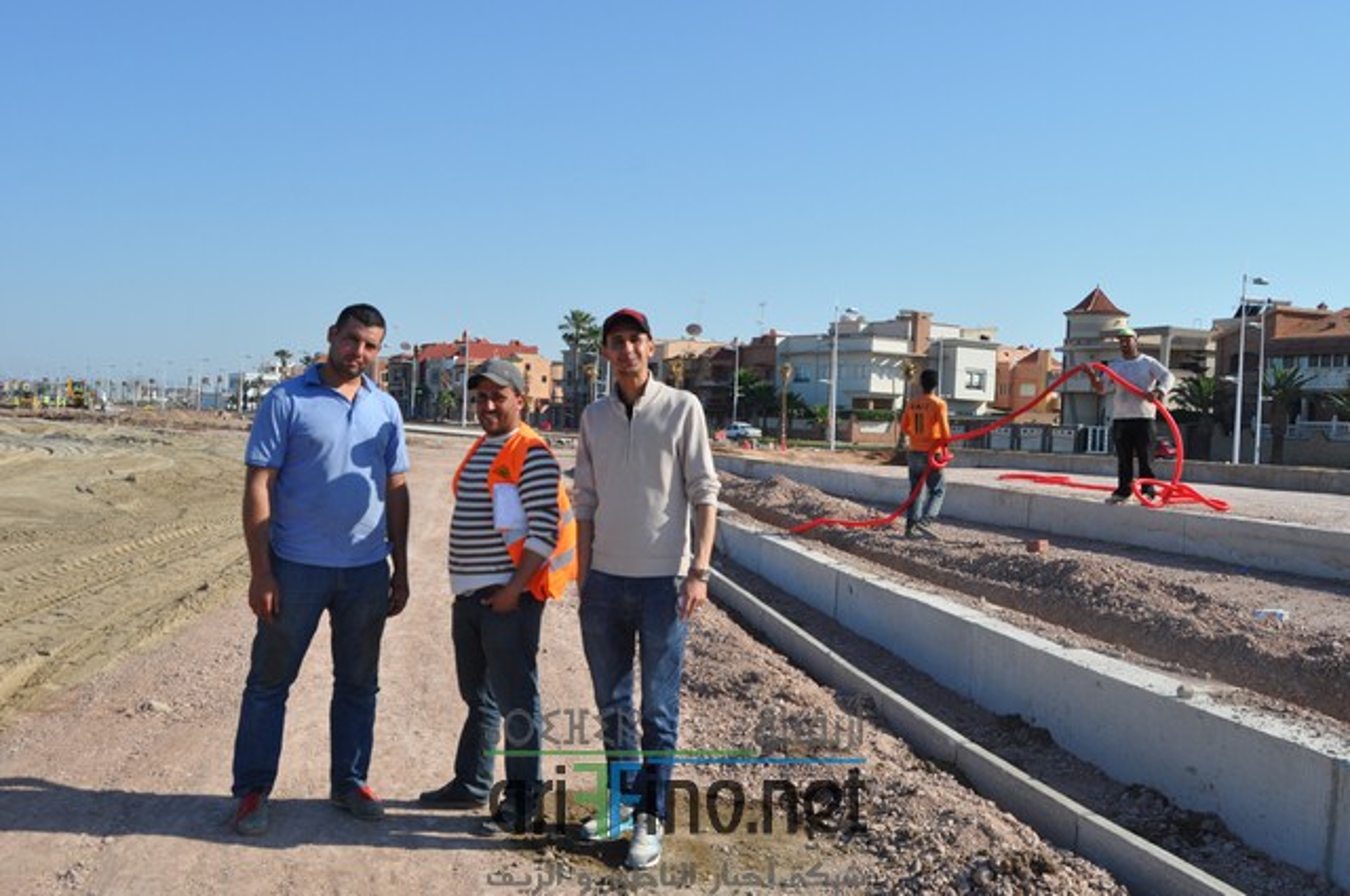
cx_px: 675
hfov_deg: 55.2
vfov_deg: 38.3
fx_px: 1292
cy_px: 448
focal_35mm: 34
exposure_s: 1/320
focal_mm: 23
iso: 200
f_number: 9
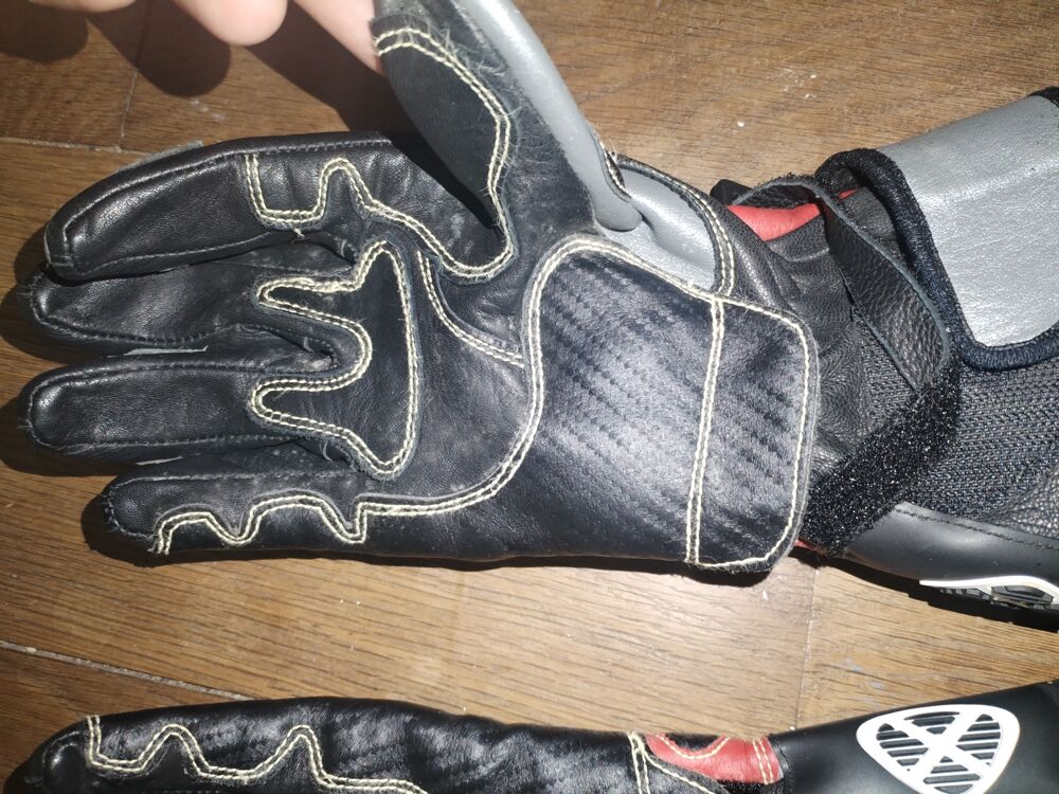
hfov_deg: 67.3
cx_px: 530
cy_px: 397
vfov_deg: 53.1
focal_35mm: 26
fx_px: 795
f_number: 1.8
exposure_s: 1/33.3
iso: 805
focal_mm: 4.75
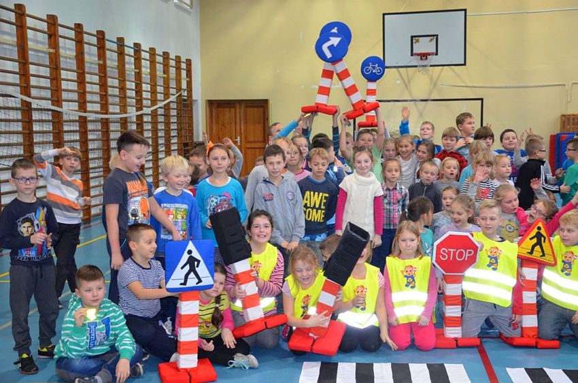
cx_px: 289
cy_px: 192
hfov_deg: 39.0
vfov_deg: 26.4
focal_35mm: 51
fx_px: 817
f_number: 4.2
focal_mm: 34
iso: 1400
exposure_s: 1/60
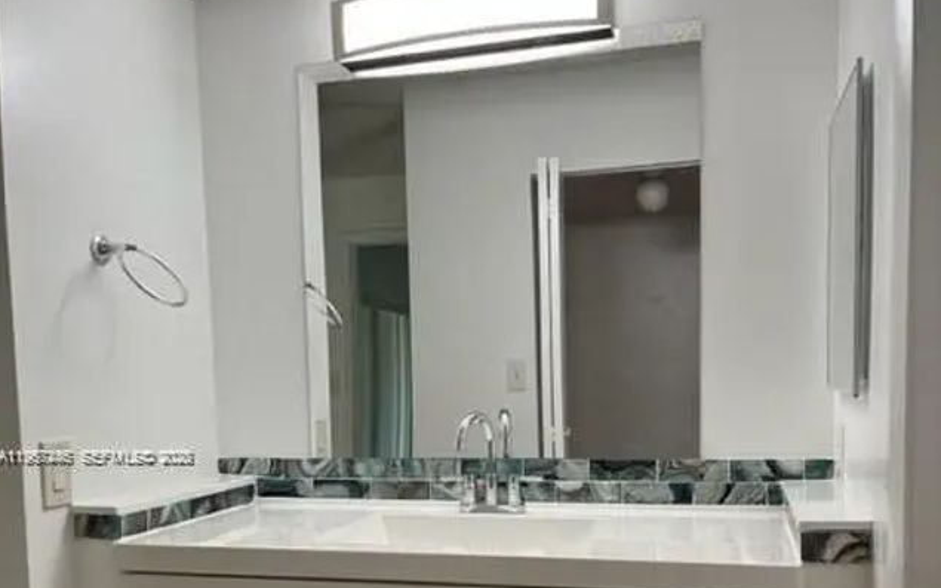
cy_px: 457
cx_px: 468
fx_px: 949
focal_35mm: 37
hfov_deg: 52.7
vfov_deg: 33.6
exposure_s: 1/128
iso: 64
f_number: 1.6
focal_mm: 5.1
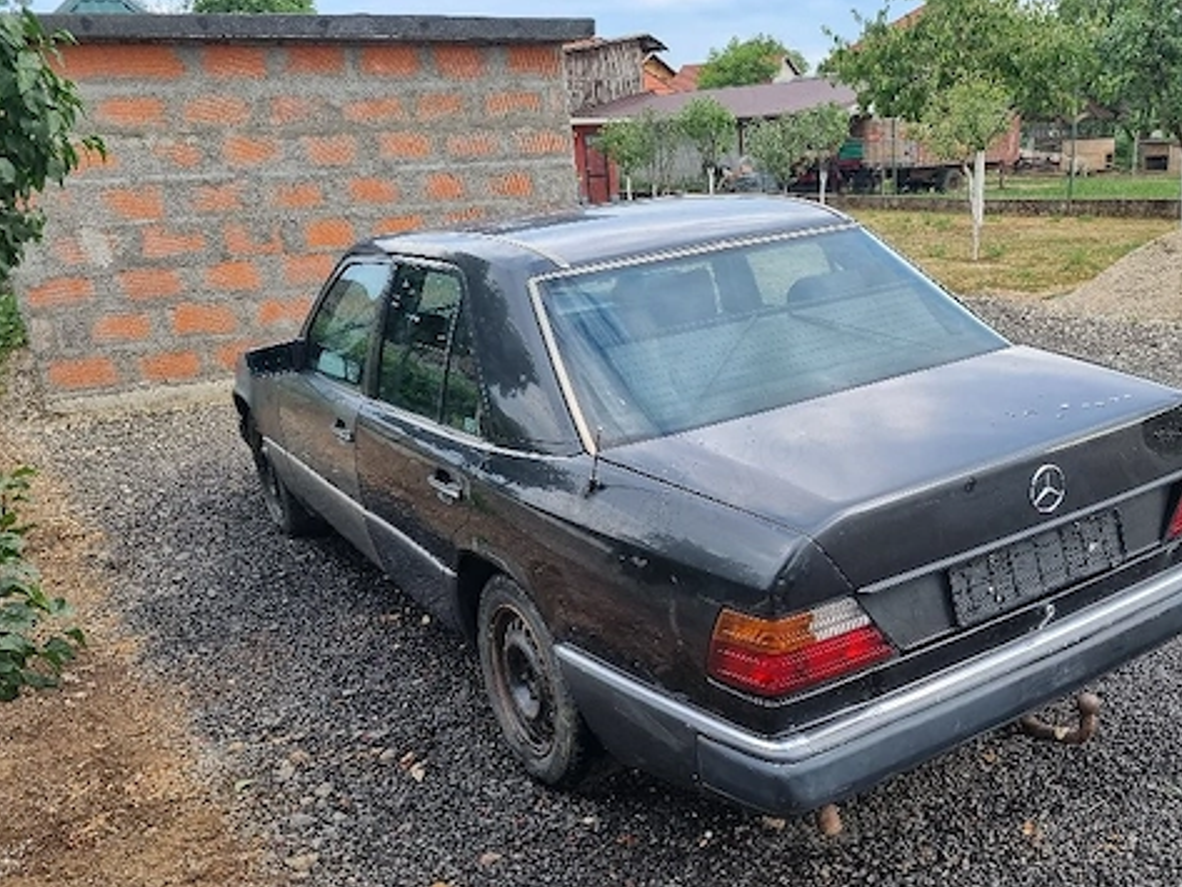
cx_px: 740
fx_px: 1127
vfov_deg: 42.6
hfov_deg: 54.7
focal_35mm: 33
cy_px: 557
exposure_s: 1/294
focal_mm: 5.4
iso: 50
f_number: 1.8
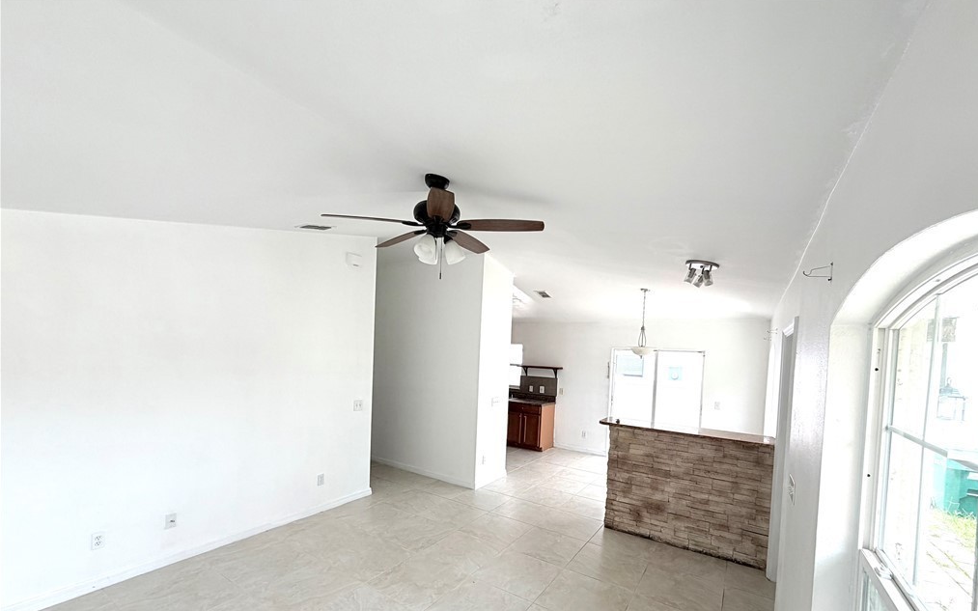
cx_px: 493
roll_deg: -1.7
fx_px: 400
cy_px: 365
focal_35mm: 15
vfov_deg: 74.0
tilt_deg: -1.9
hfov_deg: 101.5
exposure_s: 1/121
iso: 50
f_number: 2.2
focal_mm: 2.22
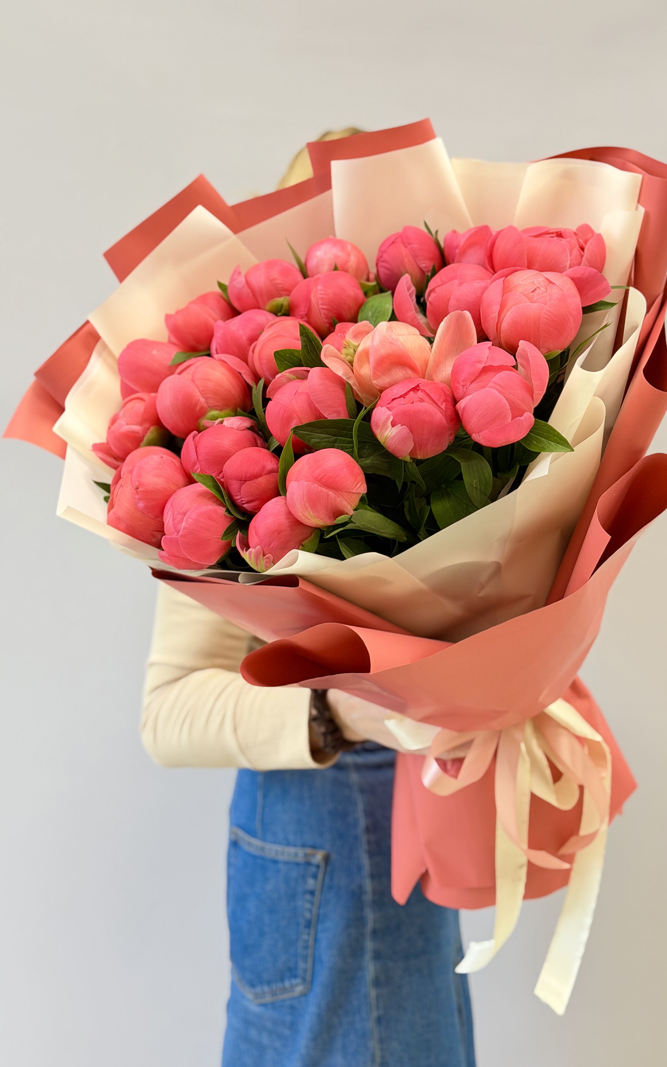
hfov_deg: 25.3
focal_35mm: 51
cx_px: 385
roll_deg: -5.6
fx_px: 1483
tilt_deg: -7.4
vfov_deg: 39.6
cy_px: 534
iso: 100
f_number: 1.78
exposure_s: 1/62
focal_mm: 6.76
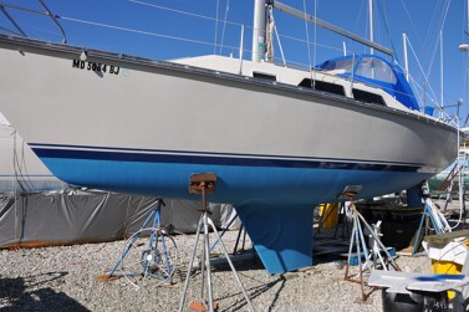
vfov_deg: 43.5
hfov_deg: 61.8
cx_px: 256
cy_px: 145
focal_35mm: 30
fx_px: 391
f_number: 11
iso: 200
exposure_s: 1/500
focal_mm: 18
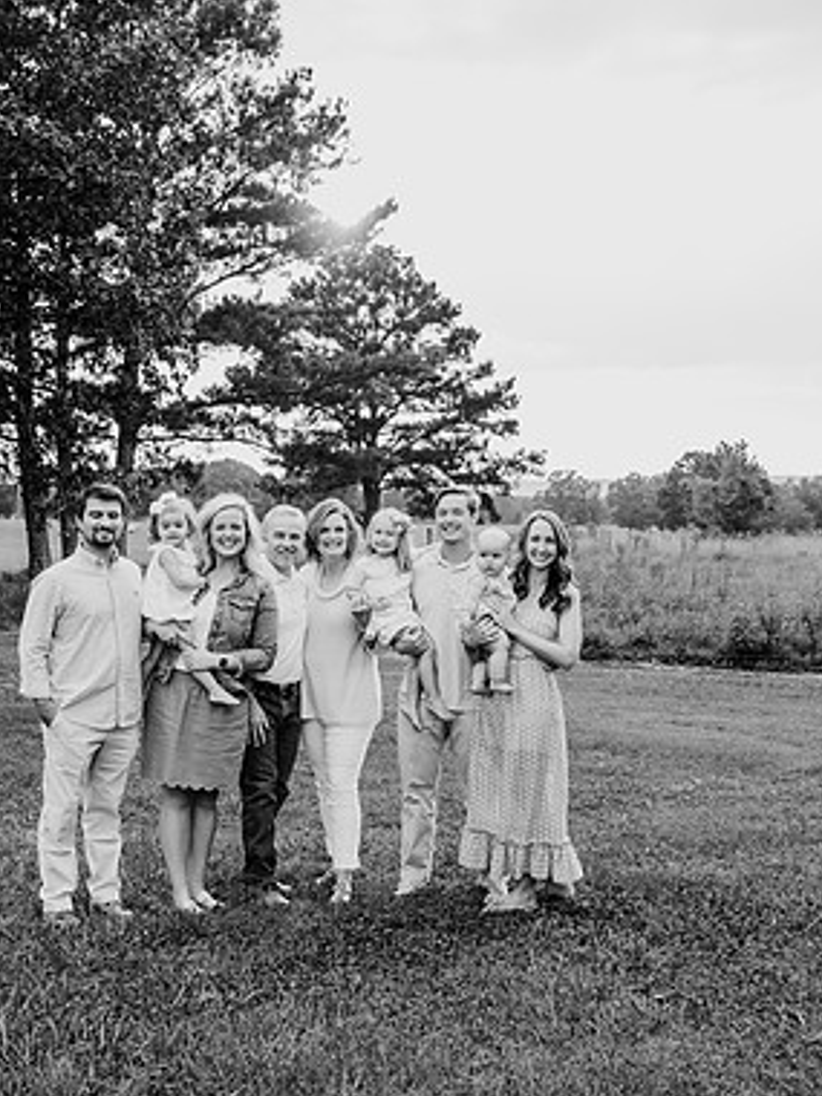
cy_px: 549
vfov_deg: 42.9
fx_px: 1393
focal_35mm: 44
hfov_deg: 32.8
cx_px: 326
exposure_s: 1/400
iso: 320
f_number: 4
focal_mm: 30
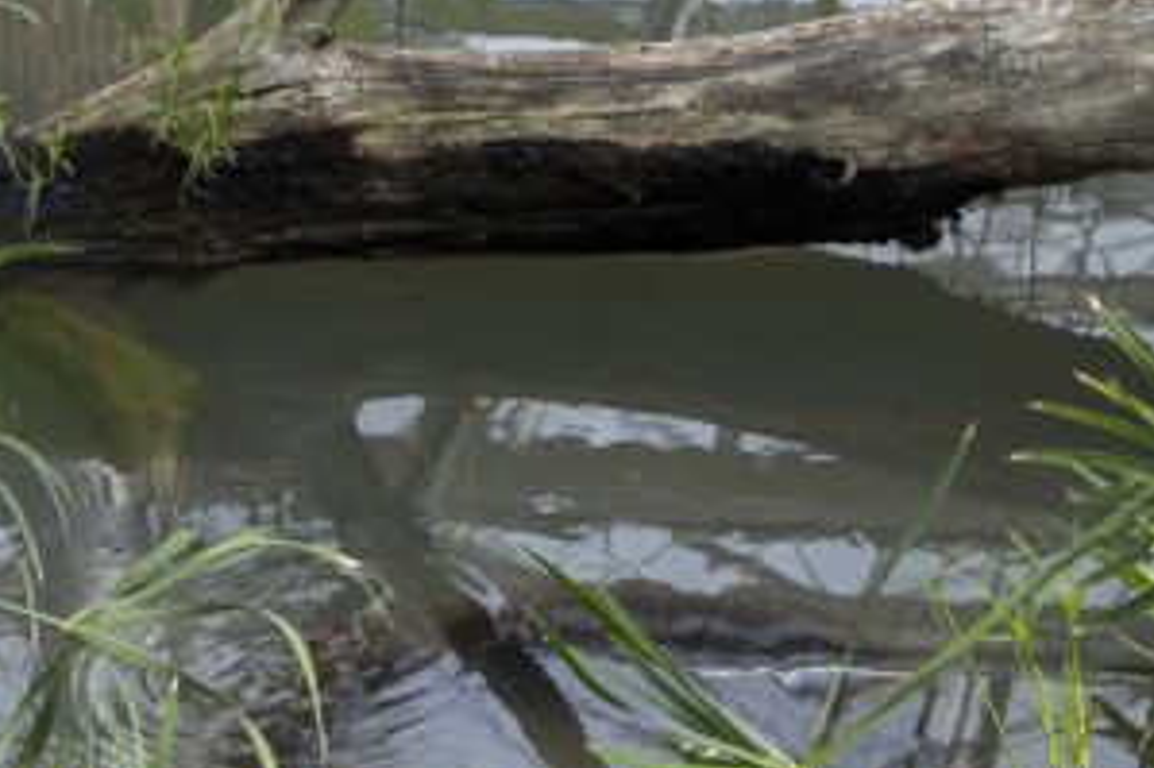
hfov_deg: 14.8
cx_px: 1042
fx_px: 4389
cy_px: -203
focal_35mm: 137
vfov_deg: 9.8
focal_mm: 40
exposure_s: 1/60
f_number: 5.6
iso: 100
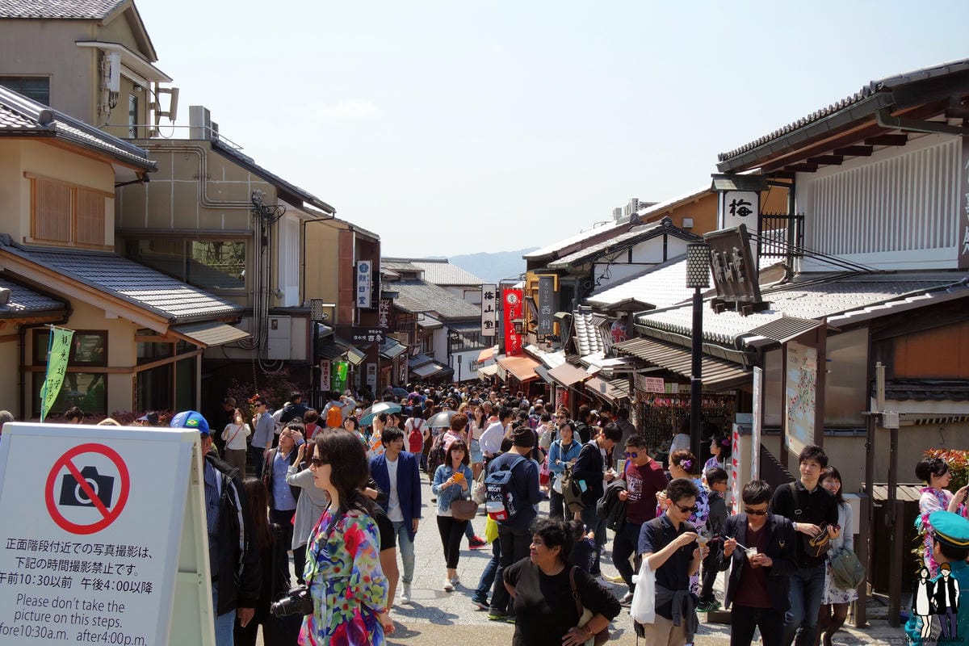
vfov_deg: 29.9
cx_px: 484
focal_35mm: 45
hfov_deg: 43.6
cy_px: 323
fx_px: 1211
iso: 160
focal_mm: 17
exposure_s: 1/320
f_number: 7.1
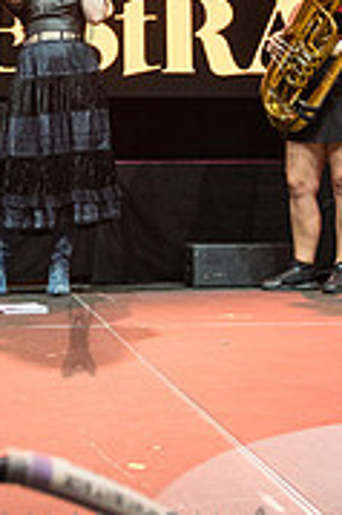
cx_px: 78
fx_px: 1114
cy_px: 47
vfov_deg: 25.2
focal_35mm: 78
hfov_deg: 17.3
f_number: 4
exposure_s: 1/400
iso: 2000
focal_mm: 24
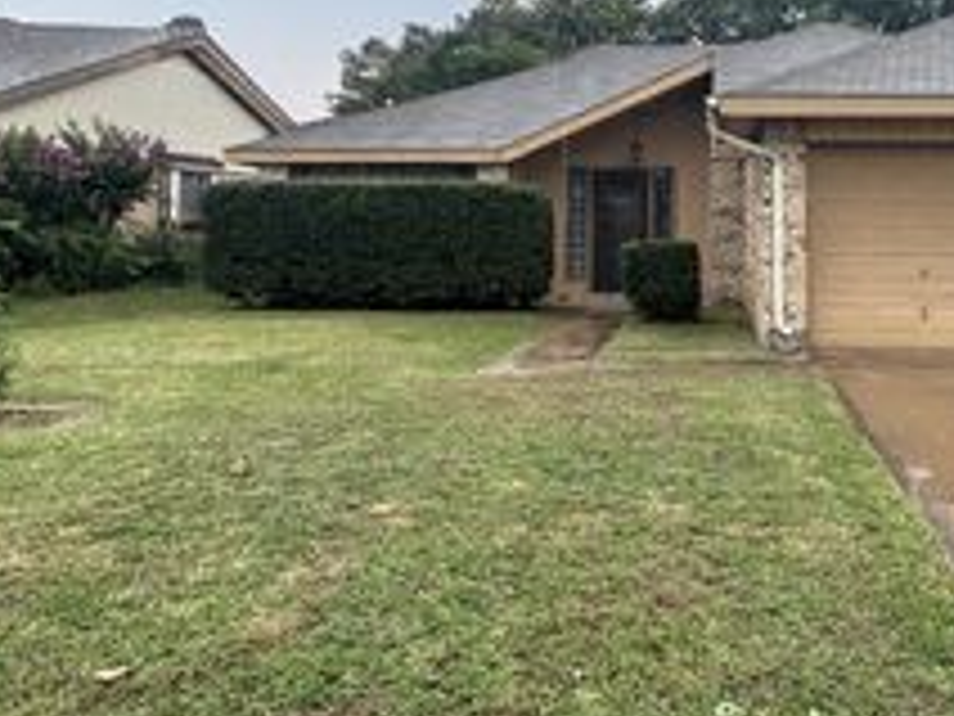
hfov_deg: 53.2
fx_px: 909
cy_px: 214
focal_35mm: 33
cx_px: 702
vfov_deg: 42.1
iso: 40
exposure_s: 1/154
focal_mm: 2.22
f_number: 2.2
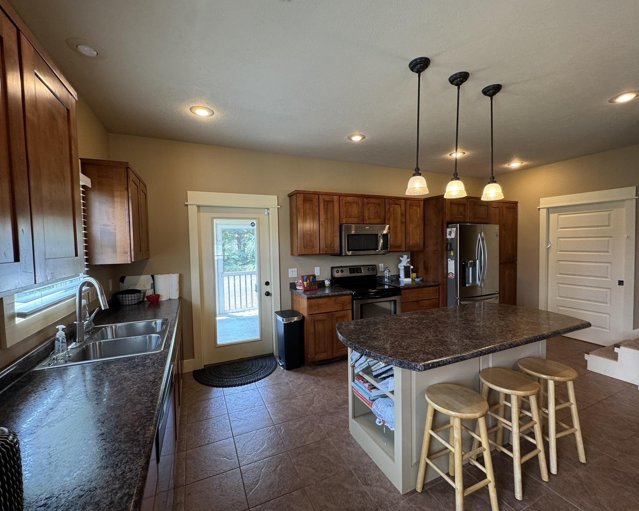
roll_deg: +0.8
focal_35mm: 15
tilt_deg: -2.6
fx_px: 284
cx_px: 321
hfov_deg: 96.8
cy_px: 256
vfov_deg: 84.0
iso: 200
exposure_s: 1/60
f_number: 2.2
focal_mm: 2.22
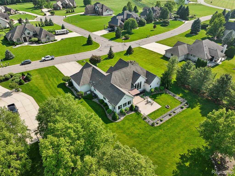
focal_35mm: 24
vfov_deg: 56.8
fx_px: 163
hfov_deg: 71.6
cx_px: 118
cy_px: 88
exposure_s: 1/1000
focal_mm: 12.29
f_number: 2.8
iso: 110
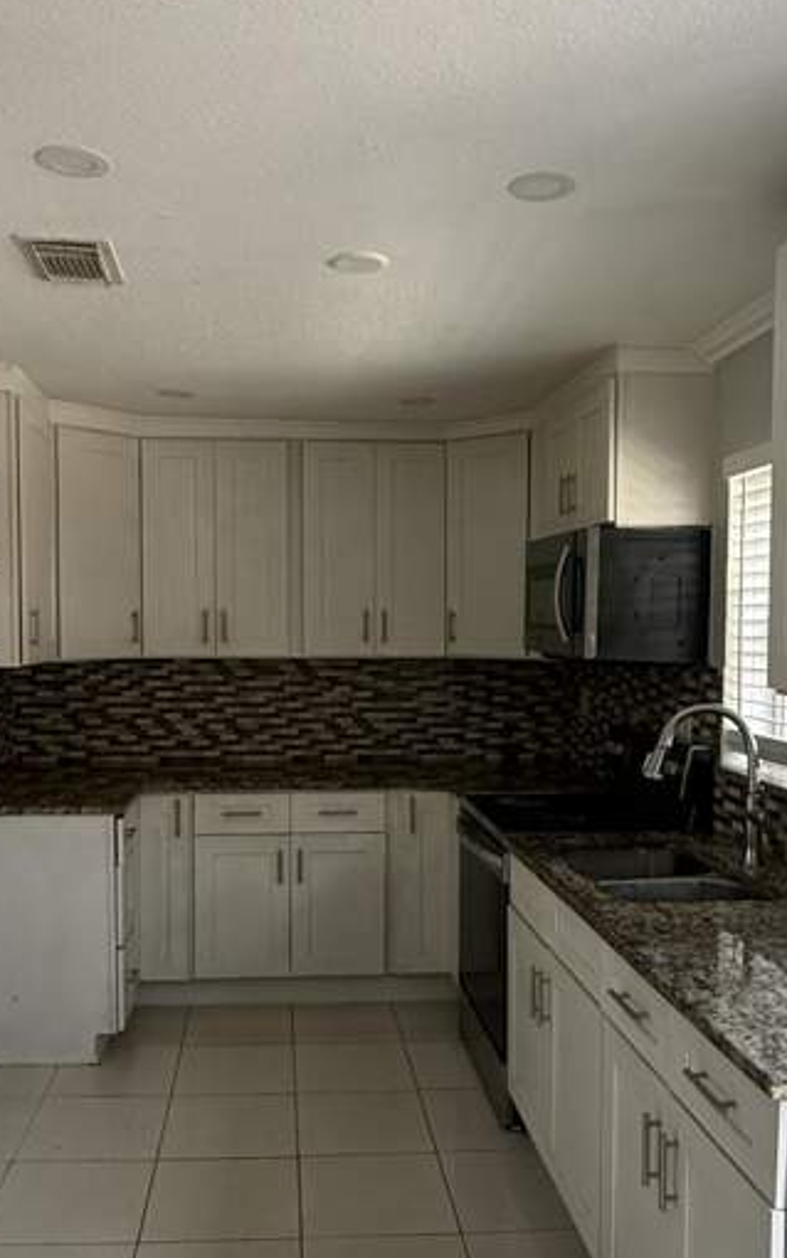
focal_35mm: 31
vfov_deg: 61.1
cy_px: 688
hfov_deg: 40.6
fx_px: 1063
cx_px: 358
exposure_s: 1/99
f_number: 2.2
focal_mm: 2.22
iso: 160
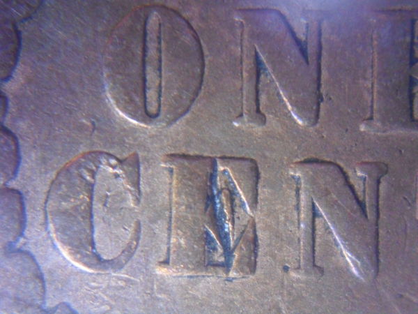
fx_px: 1630
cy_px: 157
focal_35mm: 135
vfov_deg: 11.0
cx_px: 209
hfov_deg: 14.6
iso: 400
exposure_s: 1/60
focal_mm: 24.5
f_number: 5.9
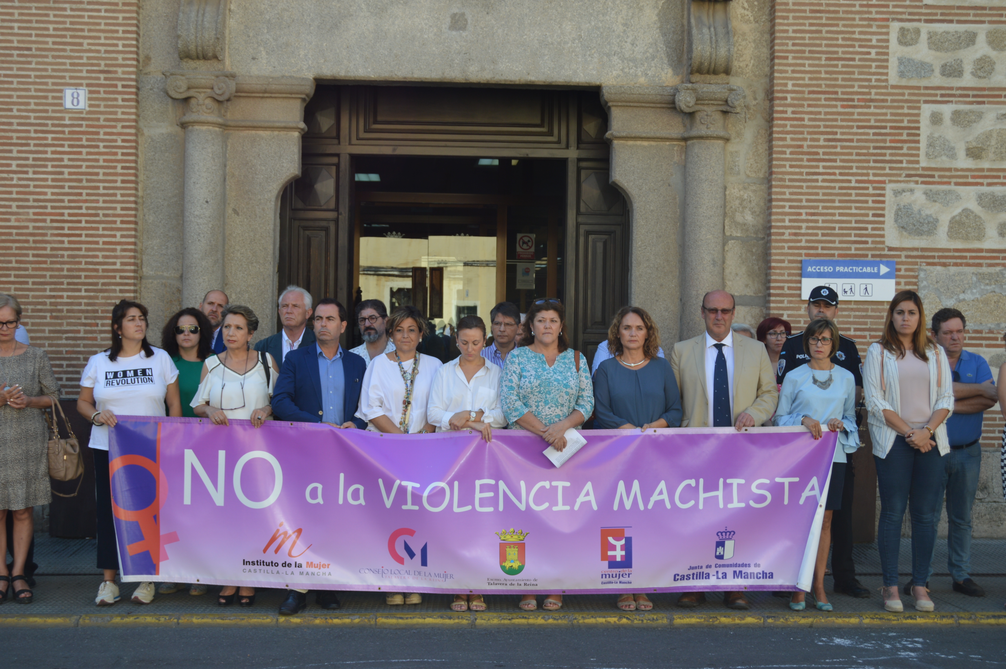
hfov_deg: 42.4
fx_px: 1298
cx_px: 503
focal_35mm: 46
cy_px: 334
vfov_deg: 28.9
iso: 100
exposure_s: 1/160
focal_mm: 31
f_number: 6.3
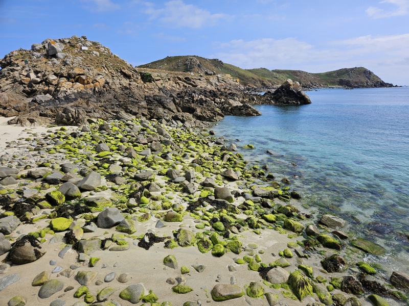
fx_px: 272
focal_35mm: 23
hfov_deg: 73.9
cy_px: 153
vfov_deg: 58.9
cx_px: 204
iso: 25
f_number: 1.8
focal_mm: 5.4
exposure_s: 1/3126
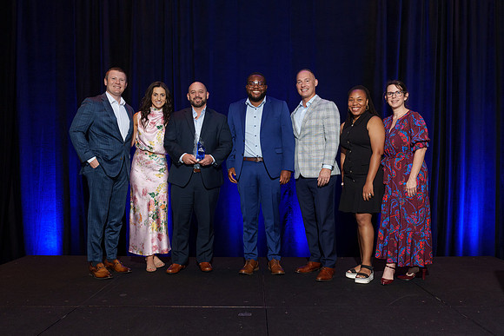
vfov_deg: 40.4
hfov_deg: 57.7
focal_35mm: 33
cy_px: 179
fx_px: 457
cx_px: 265
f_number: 5
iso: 1000
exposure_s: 1/60
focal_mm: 30
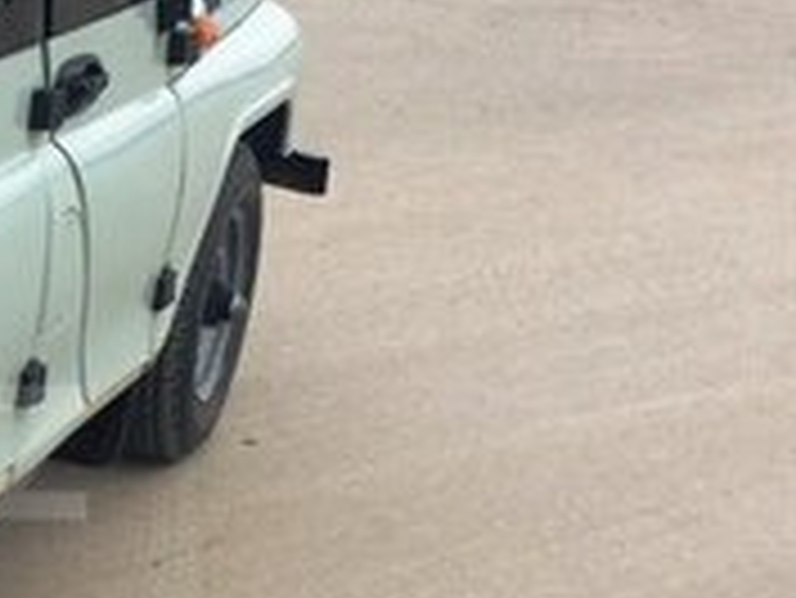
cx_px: -373
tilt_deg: -20.1
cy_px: 452
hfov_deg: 16.7
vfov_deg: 13.7
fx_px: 2485
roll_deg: -1.4
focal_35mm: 108
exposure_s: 1/873
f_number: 2.2
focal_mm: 4.15
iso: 32
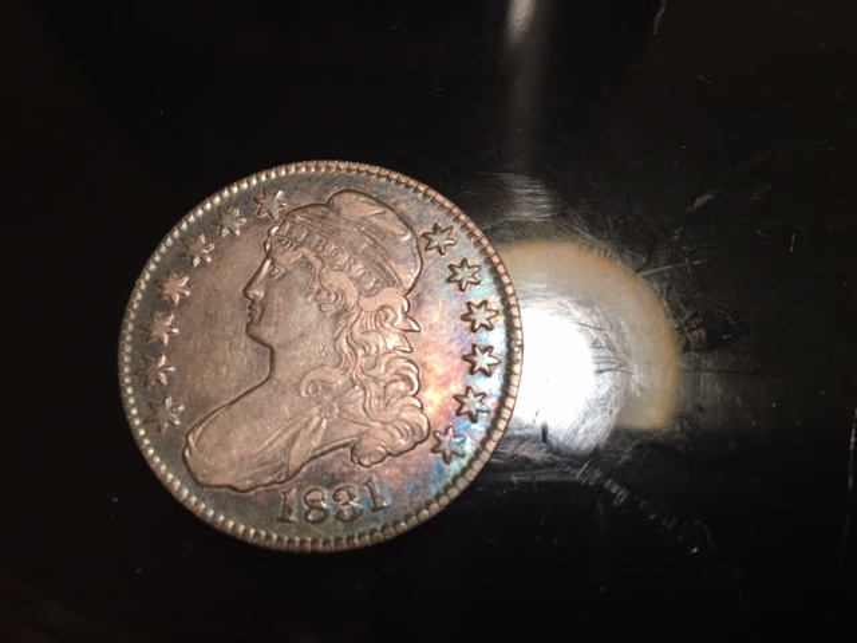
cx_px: 428
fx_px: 718
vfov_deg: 48.2
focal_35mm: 29
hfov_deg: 61.7
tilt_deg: -74.6
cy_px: 322
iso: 25
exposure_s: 1/15
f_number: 2.2
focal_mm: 4.15
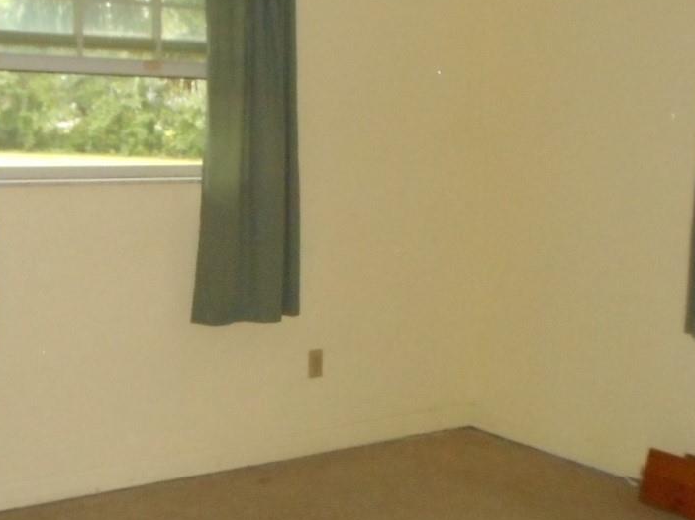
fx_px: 1144
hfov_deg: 33.8
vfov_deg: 25.6
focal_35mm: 57
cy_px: 264
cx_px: 307
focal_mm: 4.5
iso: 800
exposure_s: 1/25
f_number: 3.7
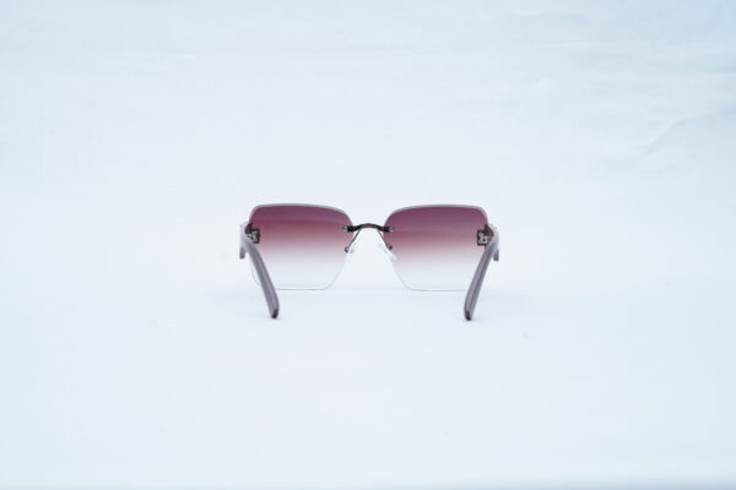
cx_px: 368
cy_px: 245
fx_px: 1022
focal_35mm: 50
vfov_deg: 27.0
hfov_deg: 39.6
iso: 200
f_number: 9
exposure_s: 1/160
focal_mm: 50
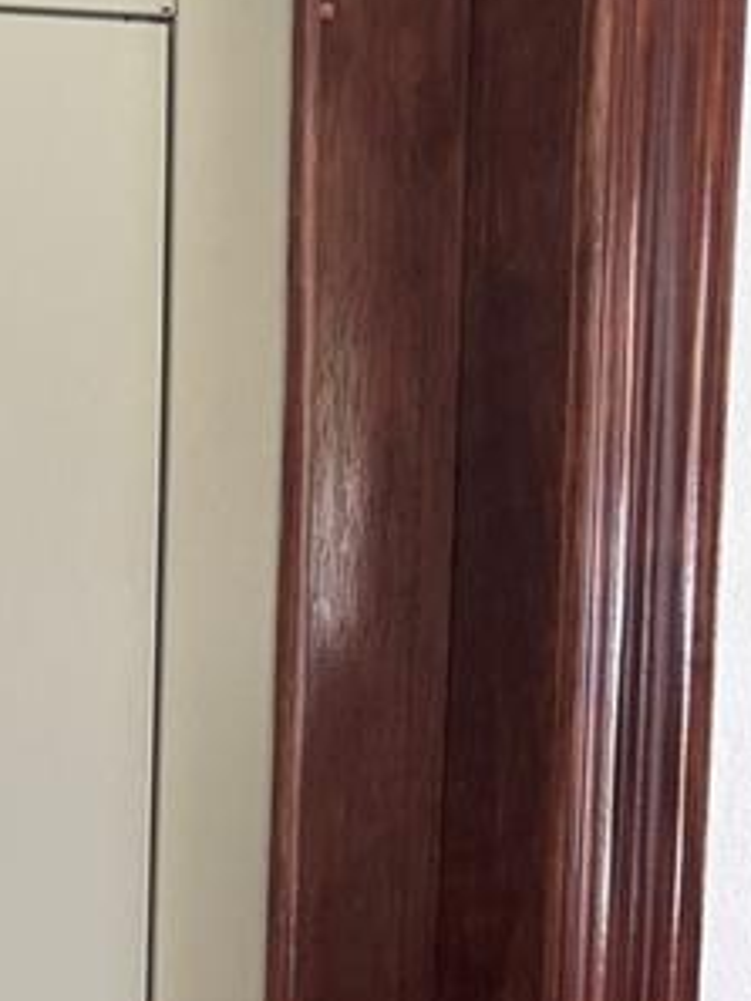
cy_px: 1402
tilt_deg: -10.3
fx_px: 2804
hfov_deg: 14.1
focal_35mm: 97
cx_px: -434
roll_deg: +1.1
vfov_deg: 18.4
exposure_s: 1/111
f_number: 1.78
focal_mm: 6.76
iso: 200
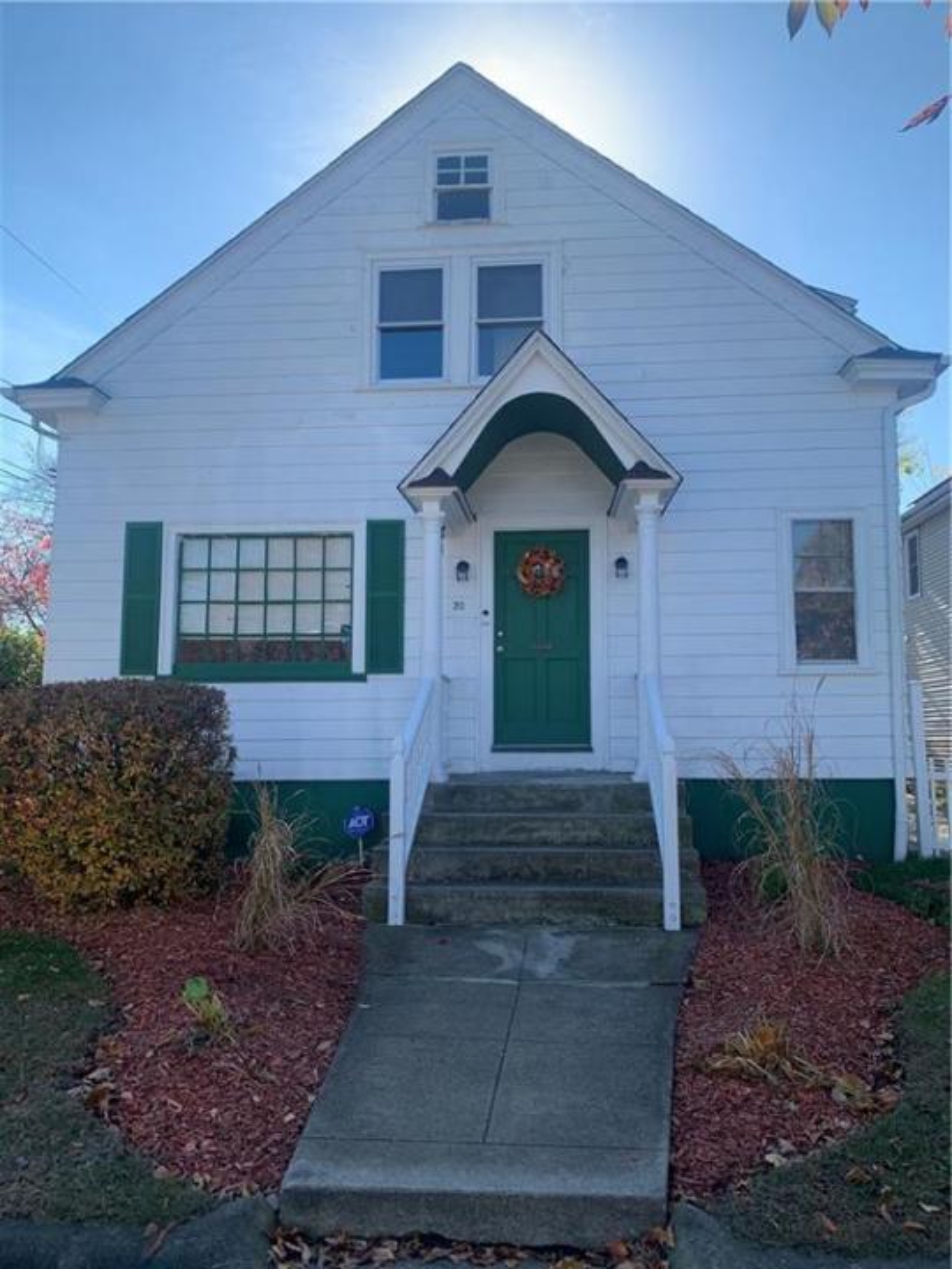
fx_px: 953
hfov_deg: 53.1
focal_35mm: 26
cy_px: 634
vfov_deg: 67.3
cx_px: 476
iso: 25
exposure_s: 1/1266
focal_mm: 4.25
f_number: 1.8
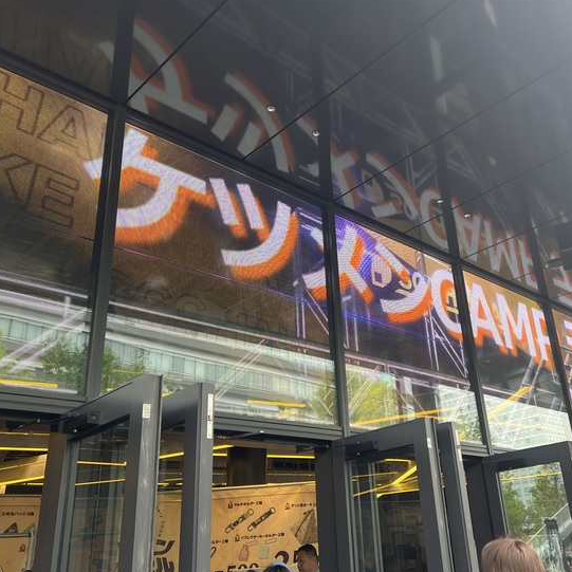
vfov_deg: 48.4
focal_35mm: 34
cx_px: 346
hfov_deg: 48.1
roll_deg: +5.8
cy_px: 267
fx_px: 636
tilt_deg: +25.6
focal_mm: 5.7
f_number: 1.5
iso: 40
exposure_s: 1/121
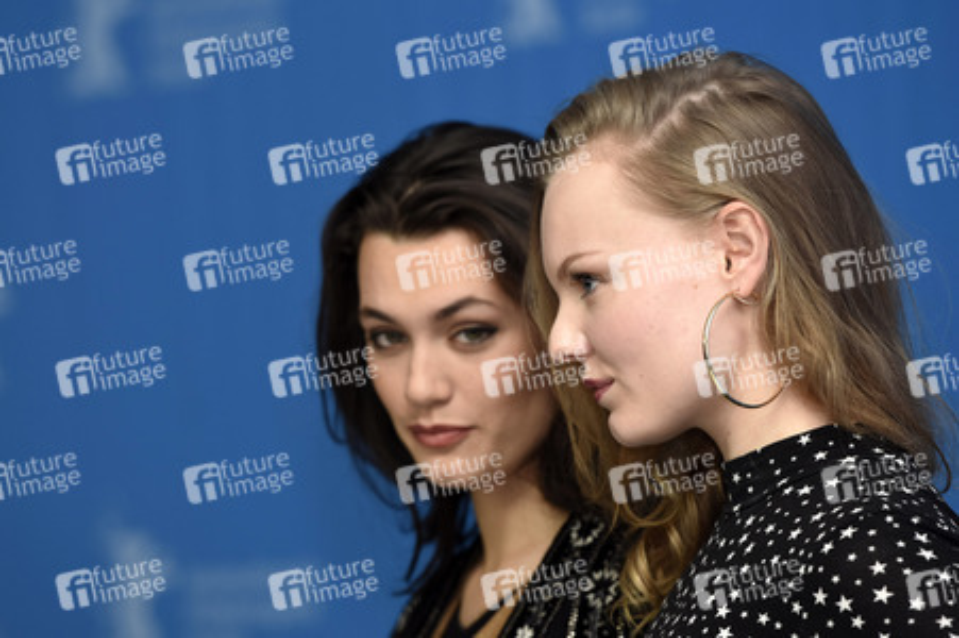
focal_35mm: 270
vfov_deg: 5.1
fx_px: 7187
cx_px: 480
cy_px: 319
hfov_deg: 7.6
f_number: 3.5
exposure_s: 1/320
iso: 640
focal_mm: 180
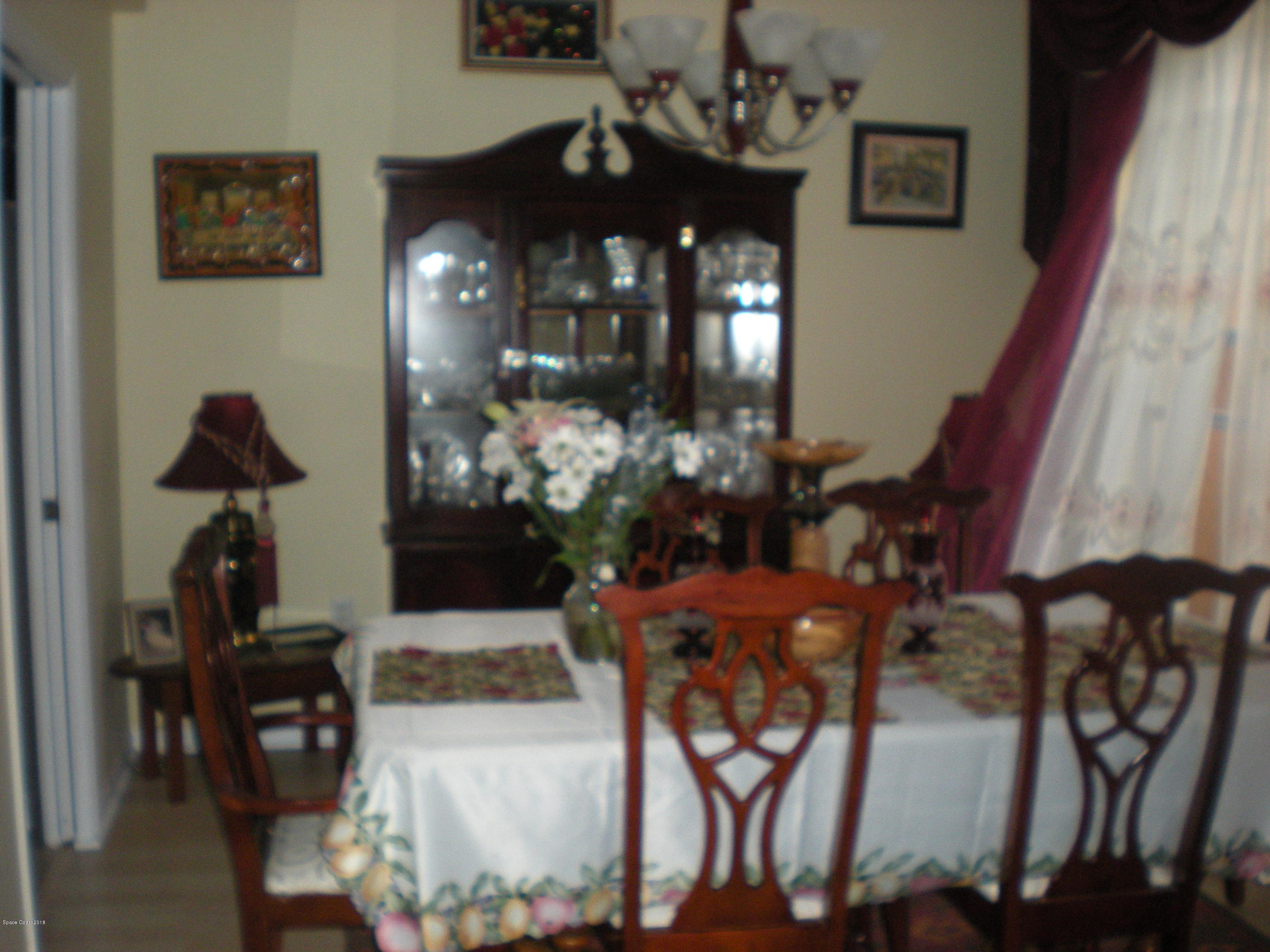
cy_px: 476
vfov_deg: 37.7
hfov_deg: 49.0
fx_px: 1394
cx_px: 635
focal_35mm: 38
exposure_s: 1/60
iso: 195
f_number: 3.1
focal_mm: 6.3
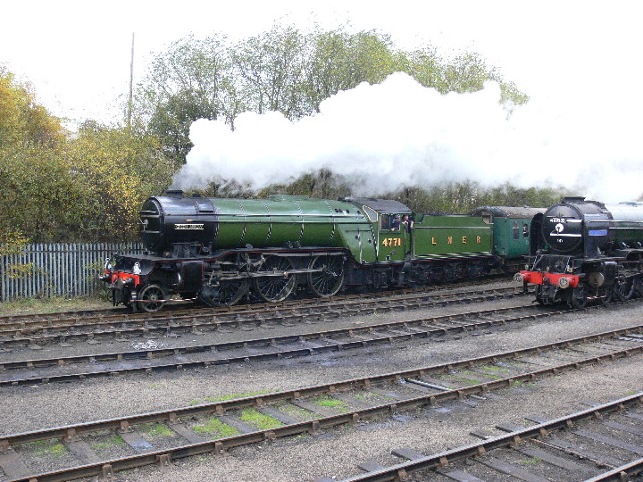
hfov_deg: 52.6
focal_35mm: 35
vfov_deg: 40.7
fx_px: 650
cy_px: 241
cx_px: 322
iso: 200
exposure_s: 1/200
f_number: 2.8
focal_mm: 7.4
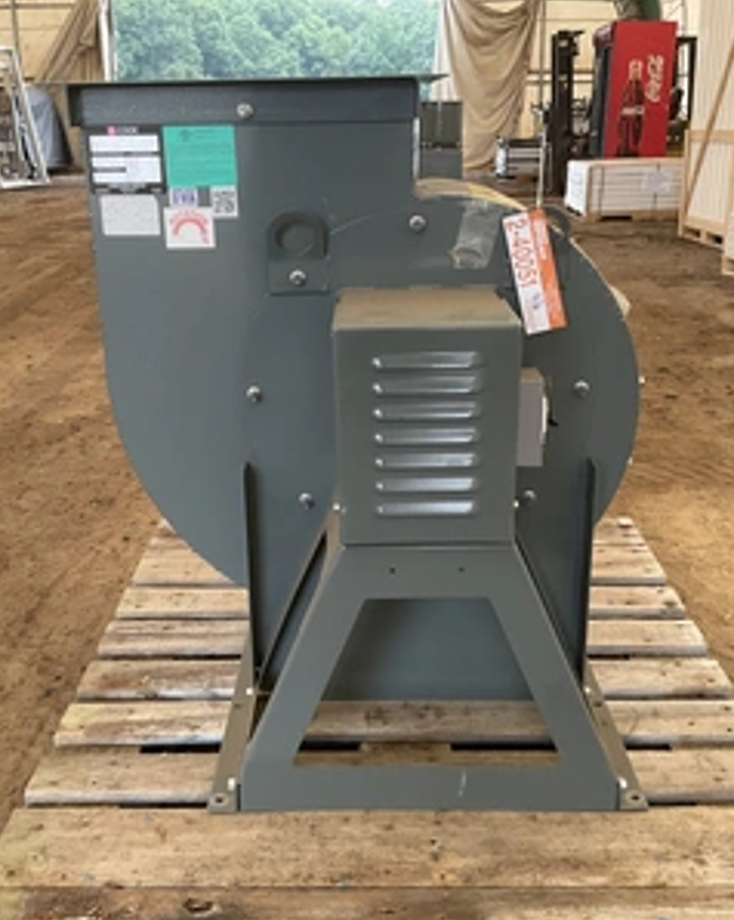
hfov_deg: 39.1
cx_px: 345
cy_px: 460
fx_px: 1033
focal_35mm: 38
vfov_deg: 48.0
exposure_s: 1/74
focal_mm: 3
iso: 64
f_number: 1.8
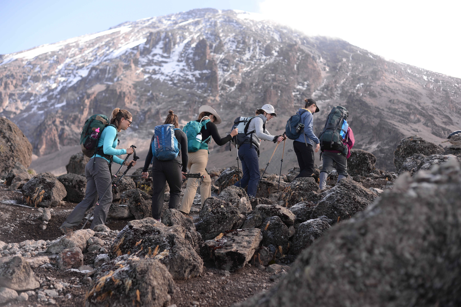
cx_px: 230
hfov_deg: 39.6
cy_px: 154
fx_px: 640
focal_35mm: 50
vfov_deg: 27.0
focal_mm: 50
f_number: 2.8
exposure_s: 1/1600
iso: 280
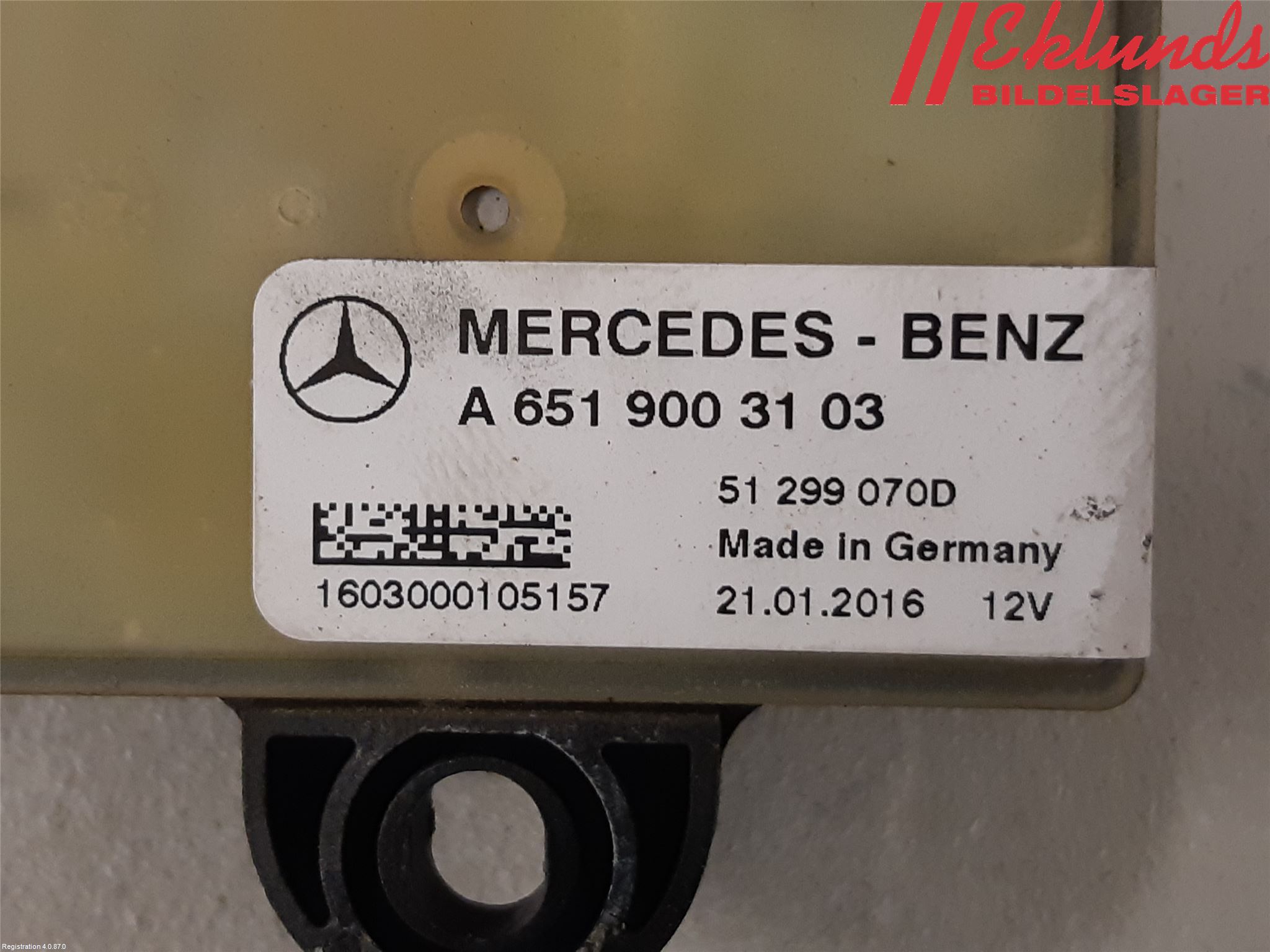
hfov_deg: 67.3
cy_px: 476
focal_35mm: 26
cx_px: 635
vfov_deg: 53.1
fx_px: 954
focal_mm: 3.93
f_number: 1.7
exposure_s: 1/50
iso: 160
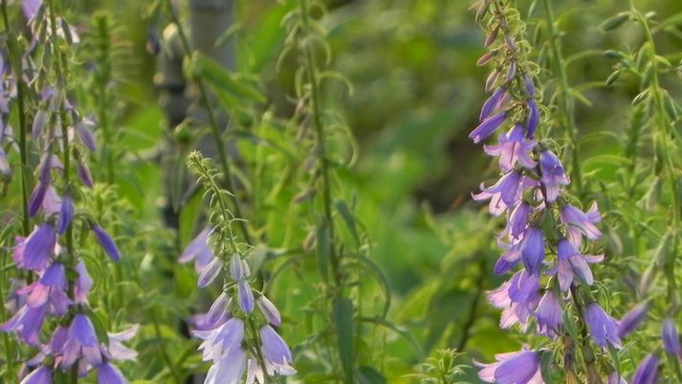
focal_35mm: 896
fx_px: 16203
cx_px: 388
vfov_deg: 1.4
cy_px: 382
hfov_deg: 2.4
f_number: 5
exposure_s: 1/80
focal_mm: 97.8
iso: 160
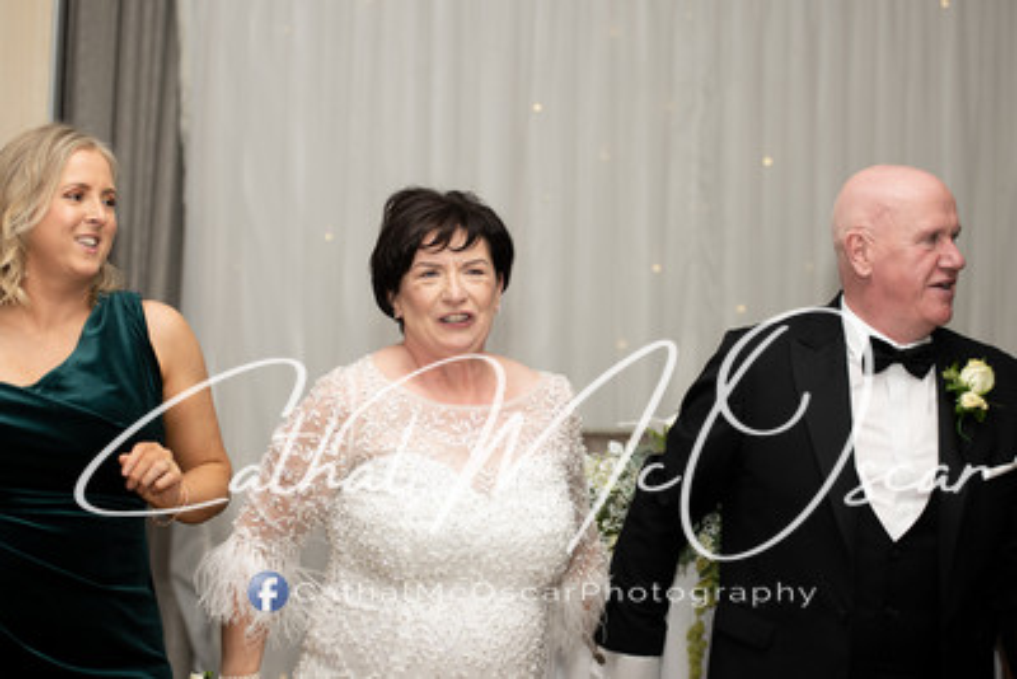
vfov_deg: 13.4
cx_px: 508
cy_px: 340
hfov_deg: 20.0
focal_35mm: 102
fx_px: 2882
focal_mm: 102
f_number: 2.8
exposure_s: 1/200
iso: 400
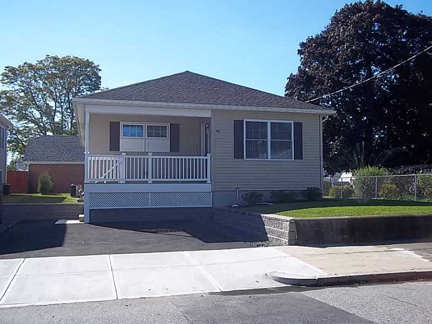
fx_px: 449
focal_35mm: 36
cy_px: 162
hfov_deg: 51.4
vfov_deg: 39.7
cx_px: 216
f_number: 8
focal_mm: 6.5
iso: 80
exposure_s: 1/160
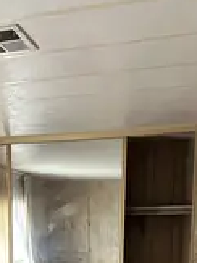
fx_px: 448
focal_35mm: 59
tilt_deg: -7.4
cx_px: 57
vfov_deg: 29.7
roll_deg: +0.4
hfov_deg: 24.6
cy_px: 284
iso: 640
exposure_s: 1/60
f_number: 1.78
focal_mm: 6.86
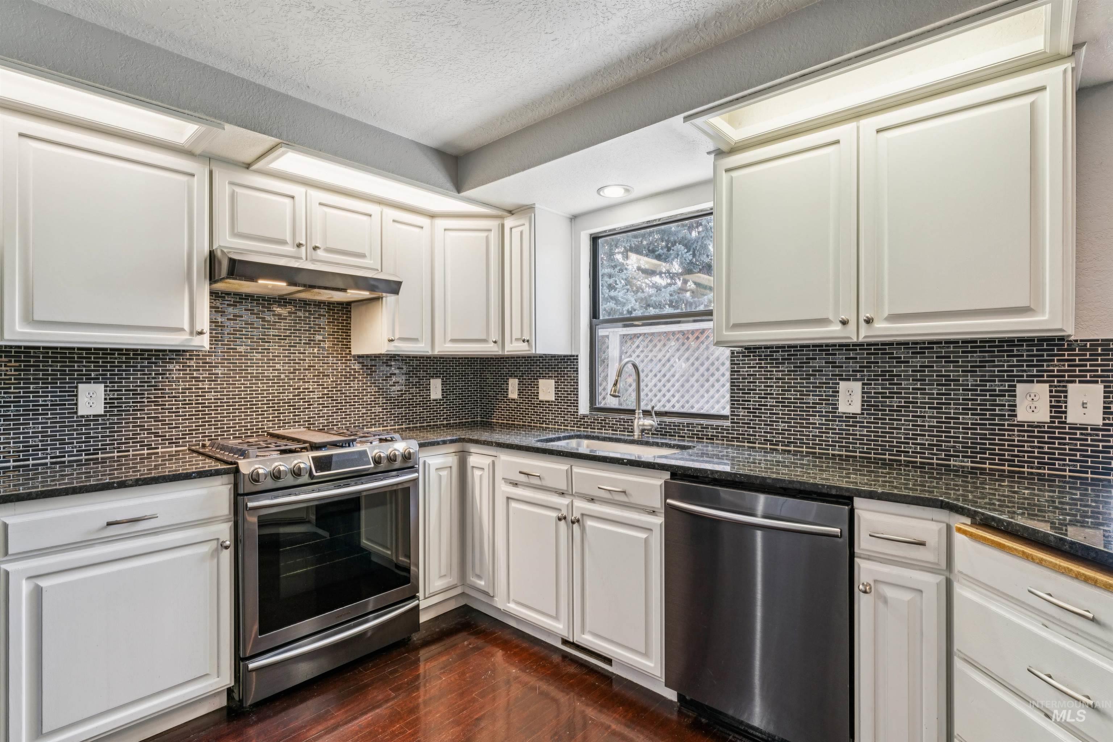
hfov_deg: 92.9
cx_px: 556
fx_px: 529
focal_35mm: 17
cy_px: 371
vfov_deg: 70.1
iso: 400
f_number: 13
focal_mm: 17.1
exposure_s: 1/6
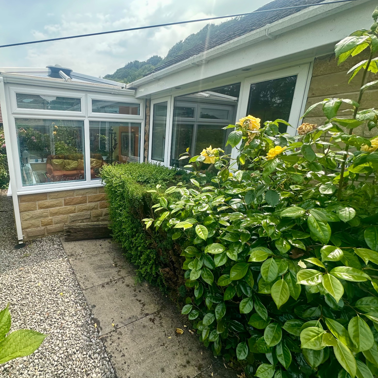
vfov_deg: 84.0
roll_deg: -1.5
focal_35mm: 17
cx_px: 126
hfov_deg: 81.1
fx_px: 210
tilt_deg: -13.1
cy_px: 187
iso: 40
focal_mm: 2.22
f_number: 2.2
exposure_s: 1/609
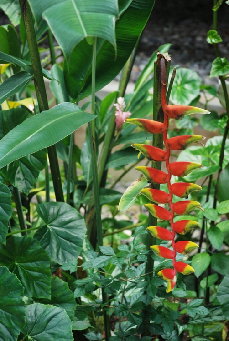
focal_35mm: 135
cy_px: 170
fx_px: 1284
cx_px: 114
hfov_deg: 10.2
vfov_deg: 15.2
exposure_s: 1/90
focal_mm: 90
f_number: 5.6
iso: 400
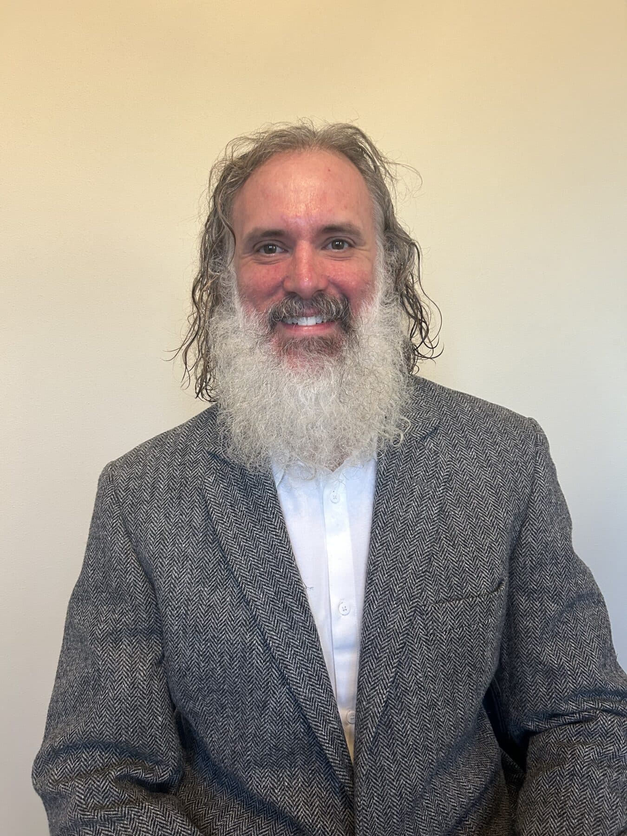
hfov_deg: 53.1
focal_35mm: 26
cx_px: 314
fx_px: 628
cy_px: 418
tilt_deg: -6.5
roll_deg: +2.0
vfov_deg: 67.3
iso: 250
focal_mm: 5.7
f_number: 1.5
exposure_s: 1/60
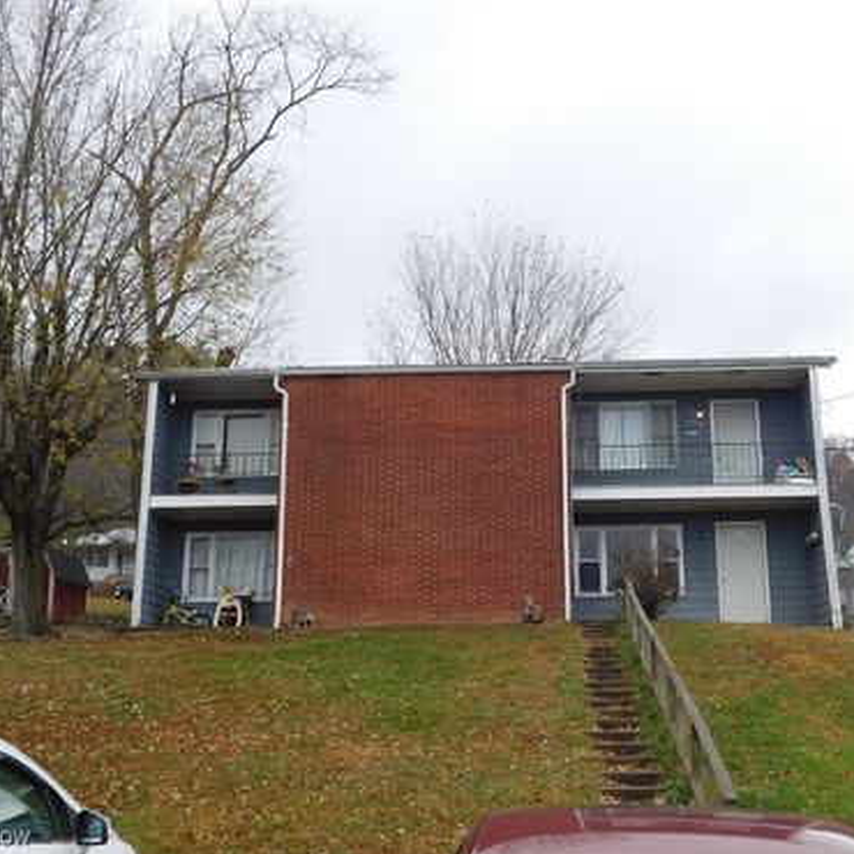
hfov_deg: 39.1
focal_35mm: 43
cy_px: 428
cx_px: 496
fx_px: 1200
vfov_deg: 39.2
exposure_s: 1/320
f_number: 3.5
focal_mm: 6.3
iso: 125
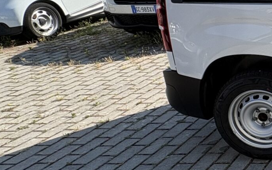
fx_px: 408
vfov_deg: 23.5
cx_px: 436
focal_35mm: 55
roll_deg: +1.1
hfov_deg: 25.0
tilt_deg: -18.7
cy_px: 60
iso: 40
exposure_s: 1/741
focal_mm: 2.22
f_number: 2.2
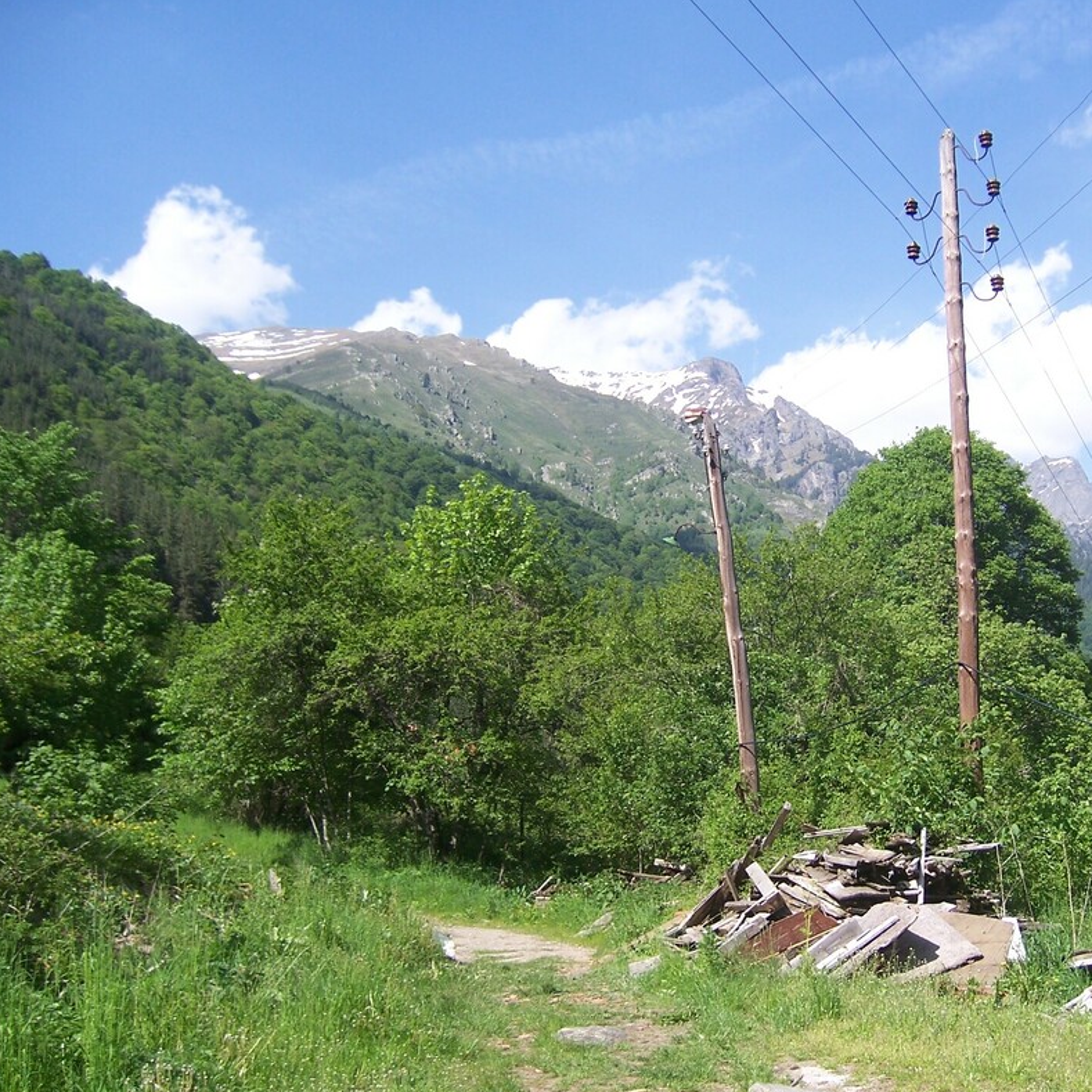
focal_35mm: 43
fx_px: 1535
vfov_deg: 39.2
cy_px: 548
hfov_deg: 38.7
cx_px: 733
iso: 80
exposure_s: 1/800
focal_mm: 6.2
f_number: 2.8
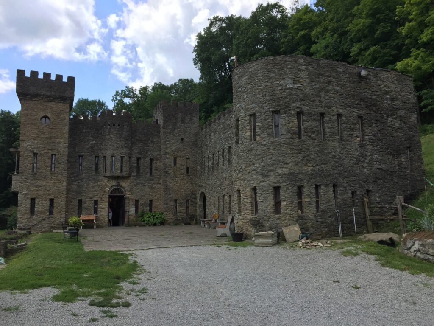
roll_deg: -0.7
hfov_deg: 61.7
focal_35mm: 29
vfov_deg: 48.2
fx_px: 364
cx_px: 217
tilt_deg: +6.3
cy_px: 163
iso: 32
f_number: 2.2
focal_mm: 4.15
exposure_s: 1/1364
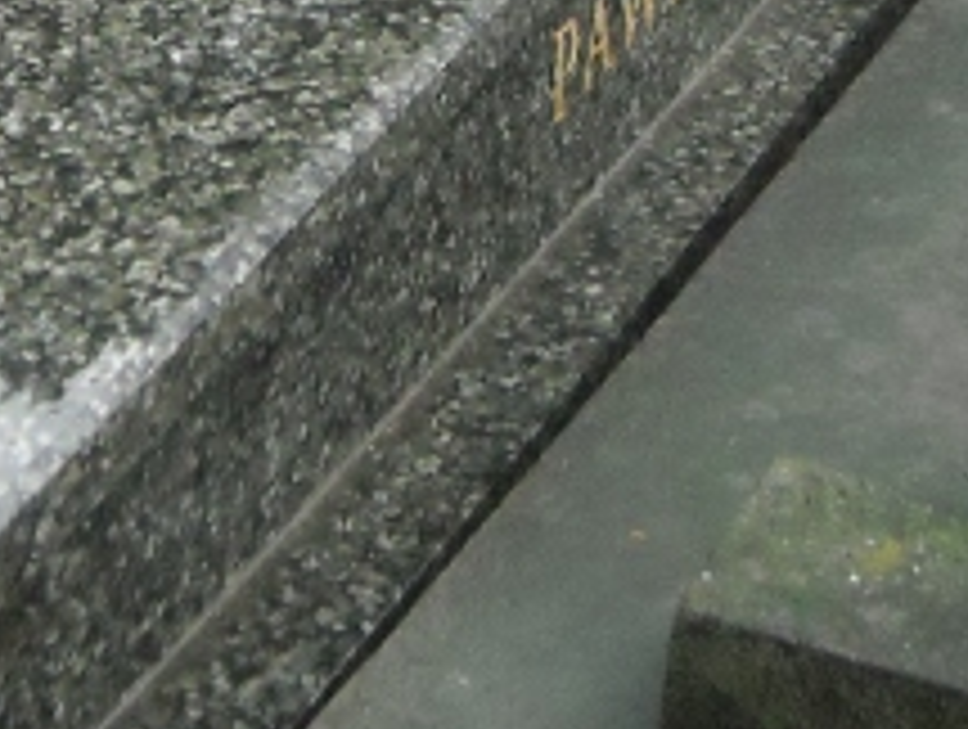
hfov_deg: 18.3
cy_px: -292
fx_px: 2913
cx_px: -32
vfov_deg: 13.6
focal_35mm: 104
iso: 766
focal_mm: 5.7
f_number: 2.8
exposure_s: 1/201
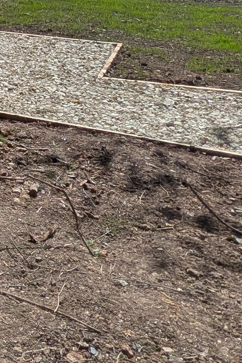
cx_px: -232
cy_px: -52
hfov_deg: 18.2
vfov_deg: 32.7
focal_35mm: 52
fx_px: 524
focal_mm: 2.02
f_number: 1.7
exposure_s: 1/5319
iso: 51
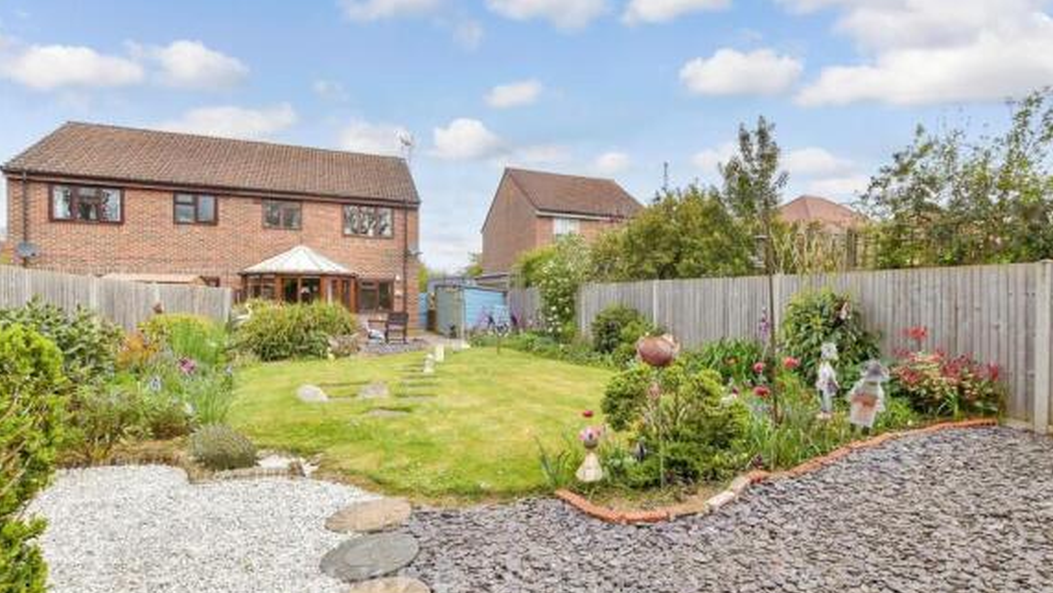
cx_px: 599
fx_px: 503
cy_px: 312
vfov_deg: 61.0
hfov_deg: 92.1
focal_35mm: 18
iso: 160
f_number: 8
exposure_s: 1/250
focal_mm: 10
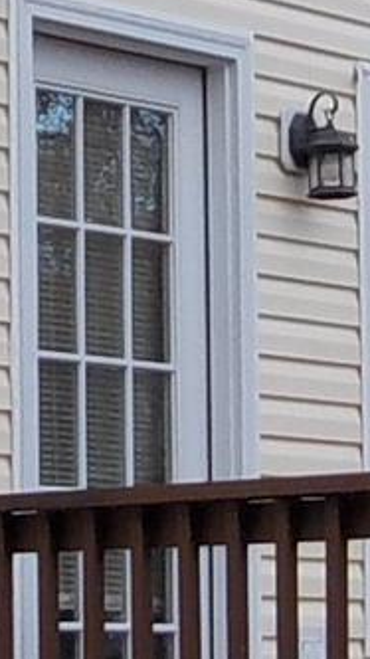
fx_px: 3510
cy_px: 354
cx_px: 214
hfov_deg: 6.0
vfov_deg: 10.7
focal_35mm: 201
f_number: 3.3
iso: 125
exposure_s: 1/200
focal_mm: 4.1
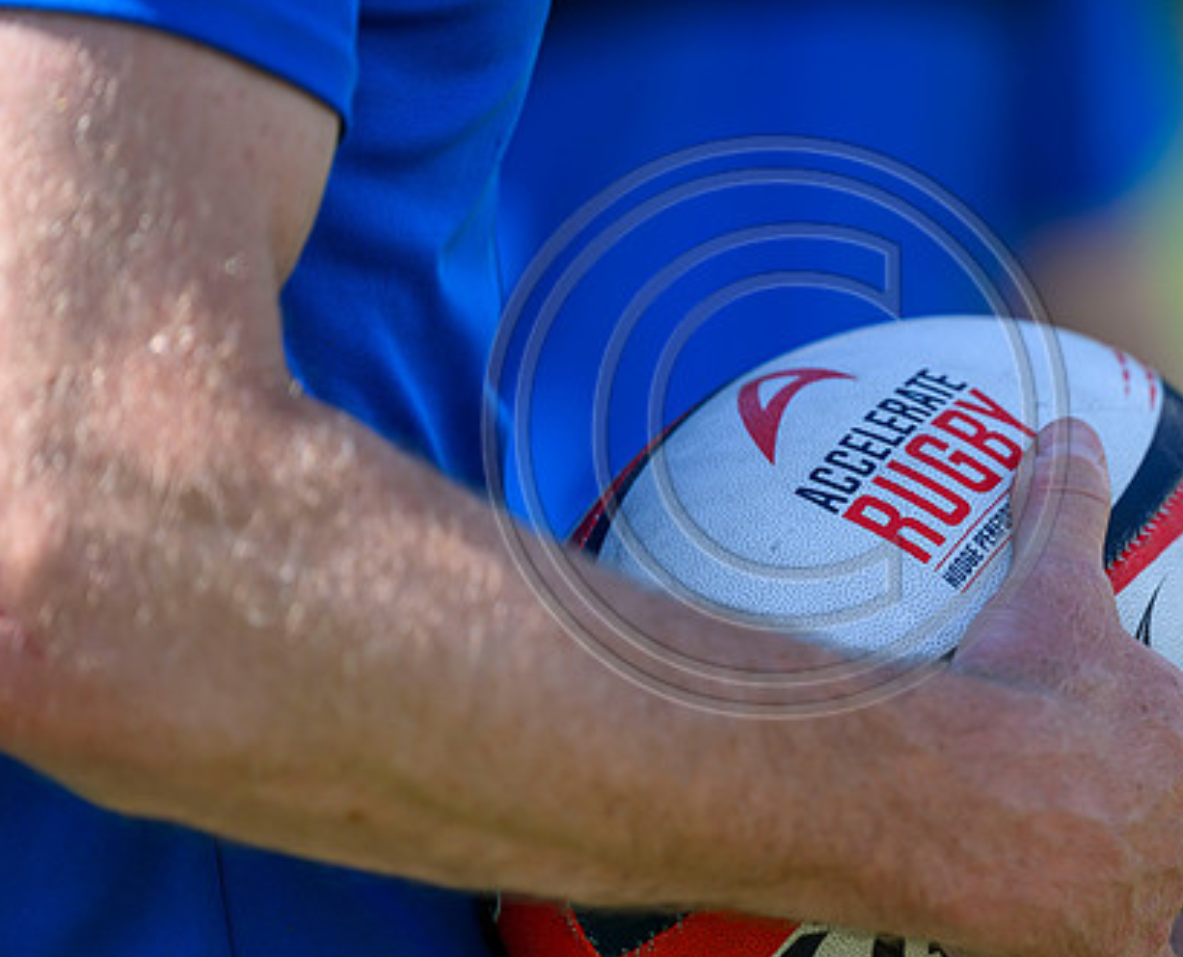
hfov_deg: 3.1
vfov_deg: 2.5
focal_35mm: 616
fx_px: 21666
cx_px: 947
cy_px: 425
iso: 250
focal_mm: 400
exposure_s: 1/2500
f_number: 3.2
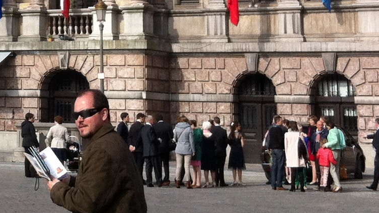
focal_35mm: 132
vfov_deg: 8.7
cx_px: -58
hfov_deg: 15.7
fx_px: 1327
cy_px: -196
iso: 80
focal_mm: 3.85
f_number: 2.8
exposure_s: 1/1077
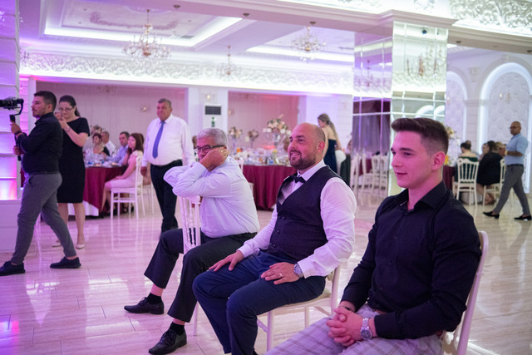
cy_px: 178
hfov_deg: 54.4
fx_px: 517
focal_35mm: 35
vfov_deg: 37.9
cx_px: 266
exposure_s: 1/125
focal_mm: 23
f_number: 1.4
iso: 1250
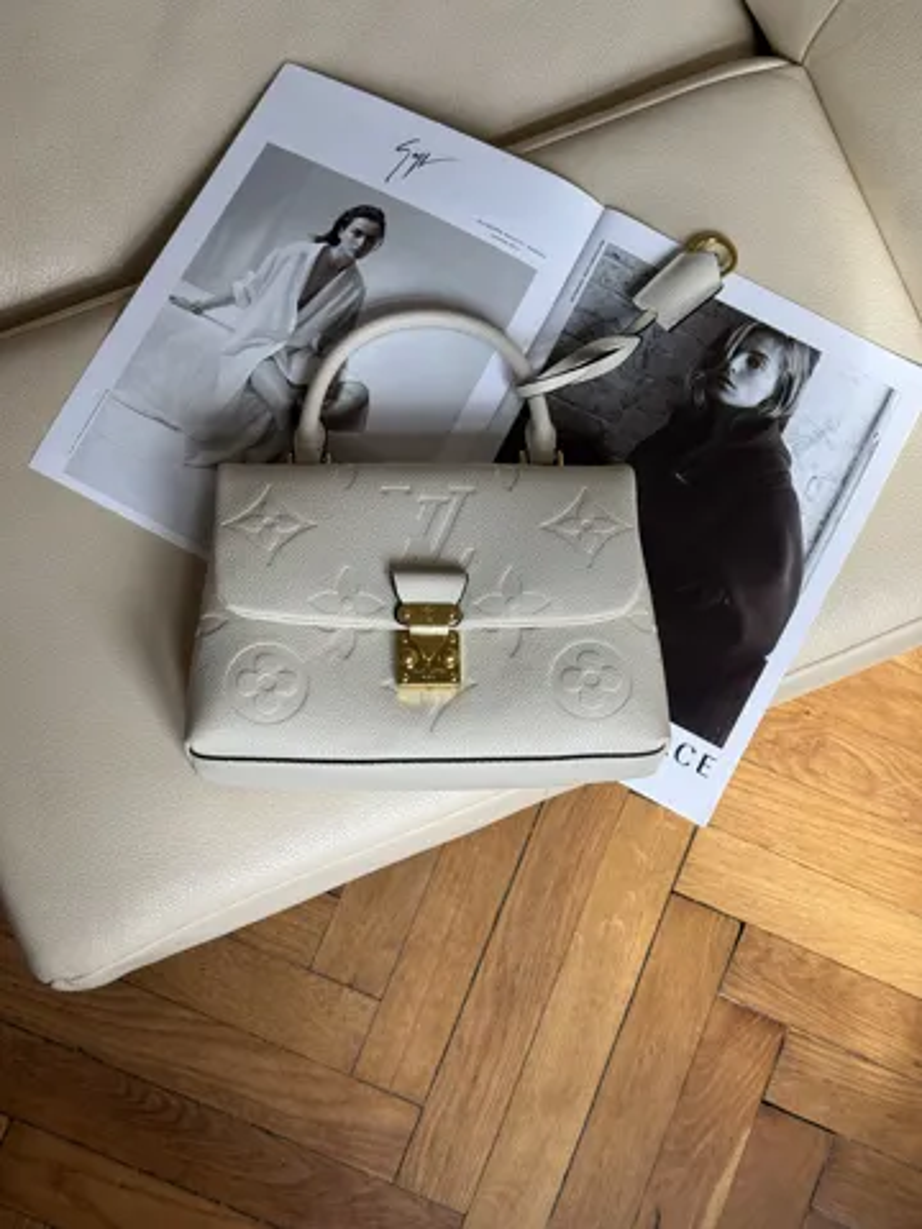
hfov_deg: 30.3
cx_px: 461
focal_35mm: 48
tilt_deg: -81.8
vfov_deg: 39.7
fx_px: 1705
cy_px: 614
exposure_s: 1/254
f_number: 1.78
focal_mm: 6.76
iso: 64
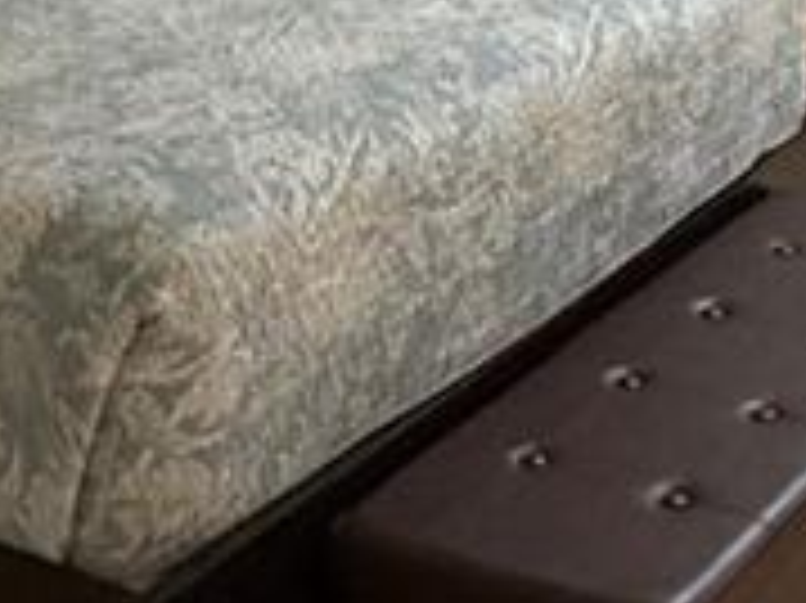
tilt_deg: -13.2
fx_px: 2187
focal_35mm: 94
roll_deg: +1.2
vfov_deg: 15.3
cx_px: 419
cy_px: -76
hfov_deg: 20.9
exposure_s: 1/60
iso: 500
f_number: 2.2
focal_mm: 2.22
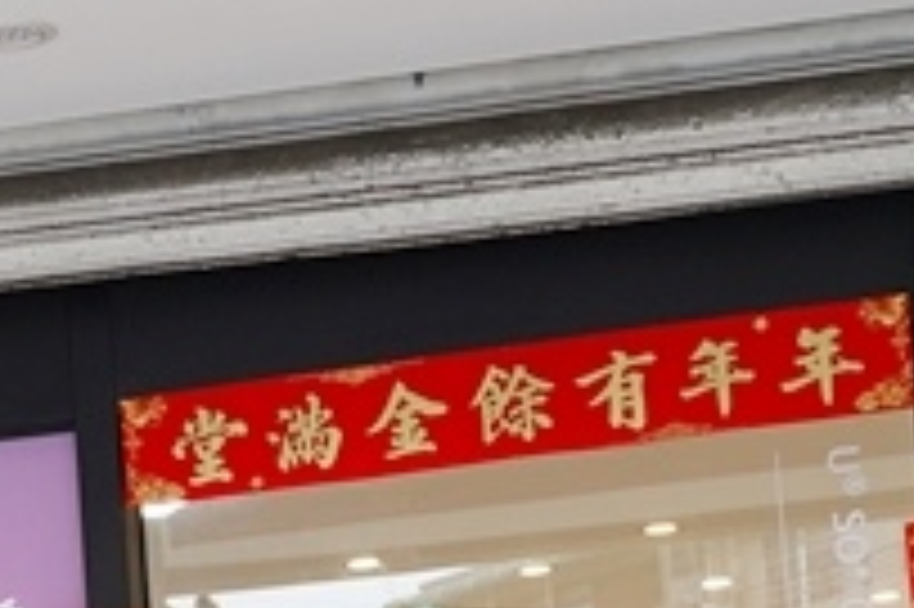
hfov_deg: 12.9
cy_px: 1038
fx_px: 4008
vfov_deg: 8.4
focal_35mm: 158
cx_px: 122
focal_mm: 32
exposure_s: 1/40
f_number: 5.6
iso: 250
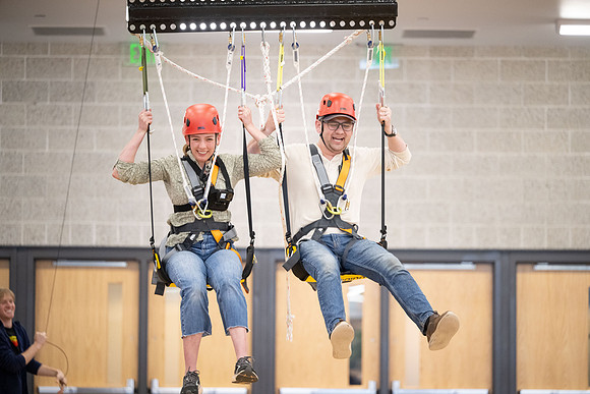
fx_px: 2869
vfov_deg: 7.9
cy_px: 197
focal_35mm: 175
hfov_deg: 11.7
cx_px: 295
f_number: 2.8
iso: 3200
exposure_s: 1/320
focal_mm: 175
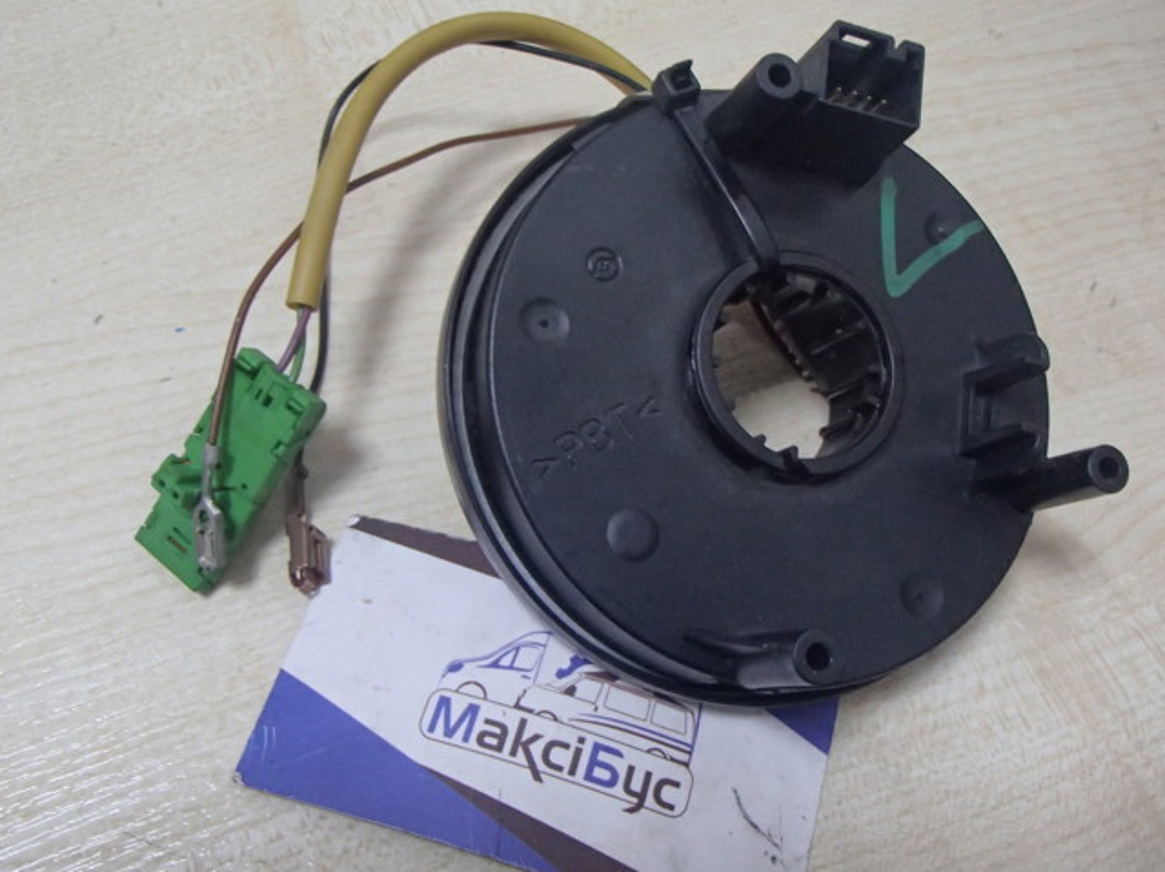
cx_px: 582
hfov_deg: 50.2
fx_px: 1244
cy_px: 436
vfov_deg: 38.6
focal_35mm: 37
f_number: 4.7
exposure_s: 1/50
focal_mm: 6.64
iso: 800
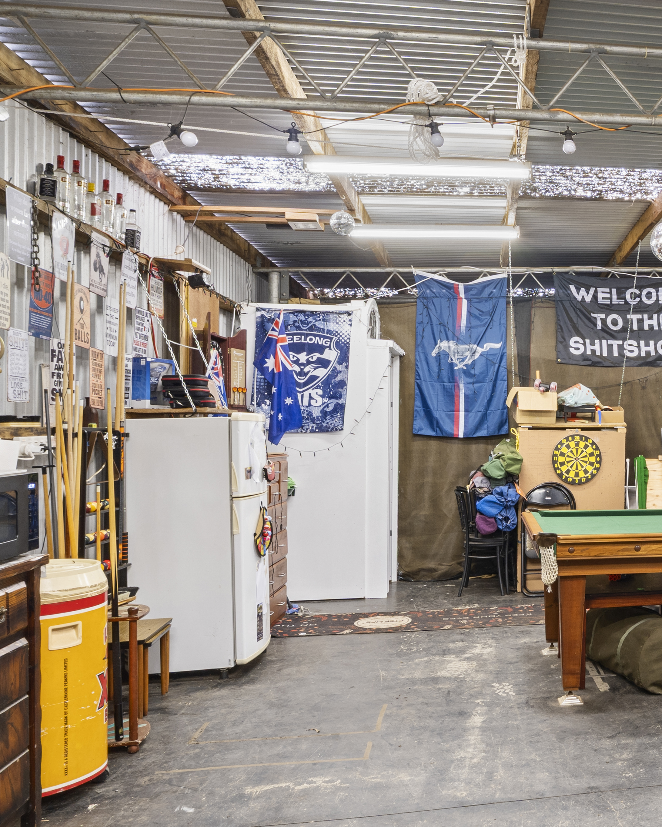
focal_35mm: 33
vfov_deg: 53.6
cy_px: 438
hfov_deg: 38.3
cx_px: 687
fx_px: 818
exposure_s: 5
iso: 100
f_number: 11
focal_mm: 10.8
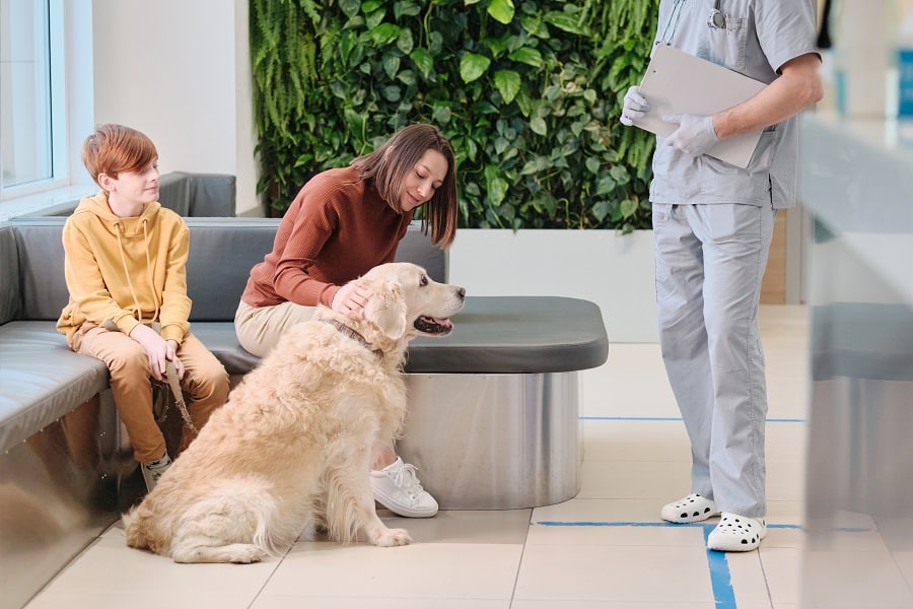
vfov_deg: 16.3
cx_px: 456
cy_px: 304
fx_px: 2130
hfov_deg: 24.2
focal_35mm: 84
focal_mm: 56
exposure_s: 1/200
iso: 800
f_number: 2.8
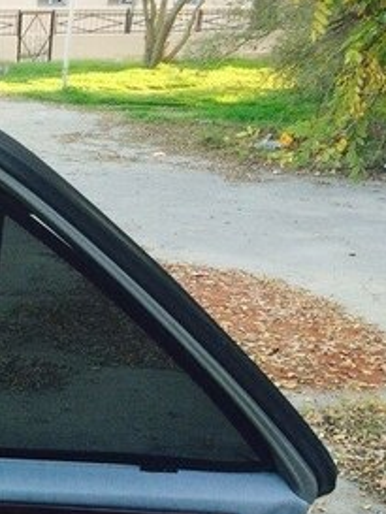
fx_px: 1040
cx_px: -196
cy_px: 398
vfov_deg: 27.3
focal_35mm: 70
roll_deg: -0.1
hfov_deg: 18.6
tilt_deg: -22.5
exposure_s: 1/100
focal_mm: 4.15
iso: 50
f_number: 2.2
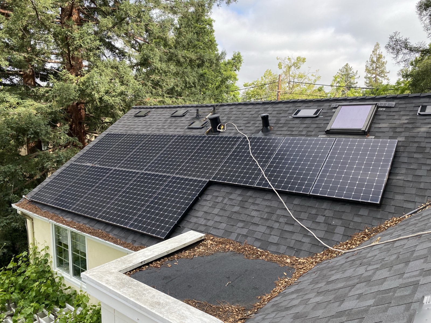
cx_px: 216
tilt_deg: -7.6
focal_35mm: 26
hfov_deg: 67.3
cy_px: 162
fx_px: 324
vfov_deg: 53.1
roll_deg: +0.2
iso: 32
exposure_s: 1/497
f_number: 1.8
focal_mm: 4.25
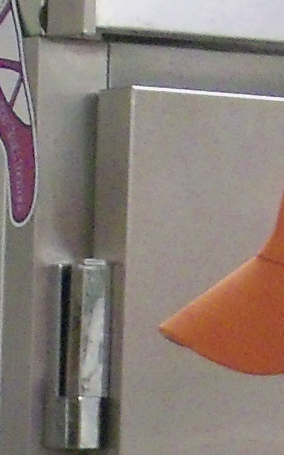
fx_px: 3320
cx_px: -82
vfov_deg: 7.3
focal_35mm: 268
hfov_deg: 4.9
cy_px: 1135
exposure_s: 1/40
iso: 250
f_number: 3.2
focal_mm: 8.3
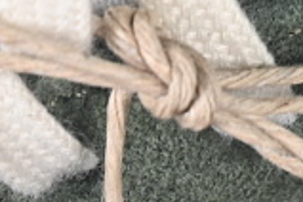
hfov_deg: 4.0
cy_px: -307
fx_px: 4284
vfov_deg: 2.7
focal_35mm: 509
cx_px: 318
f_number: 6.3
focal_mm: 50
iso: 160
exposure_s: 1/60
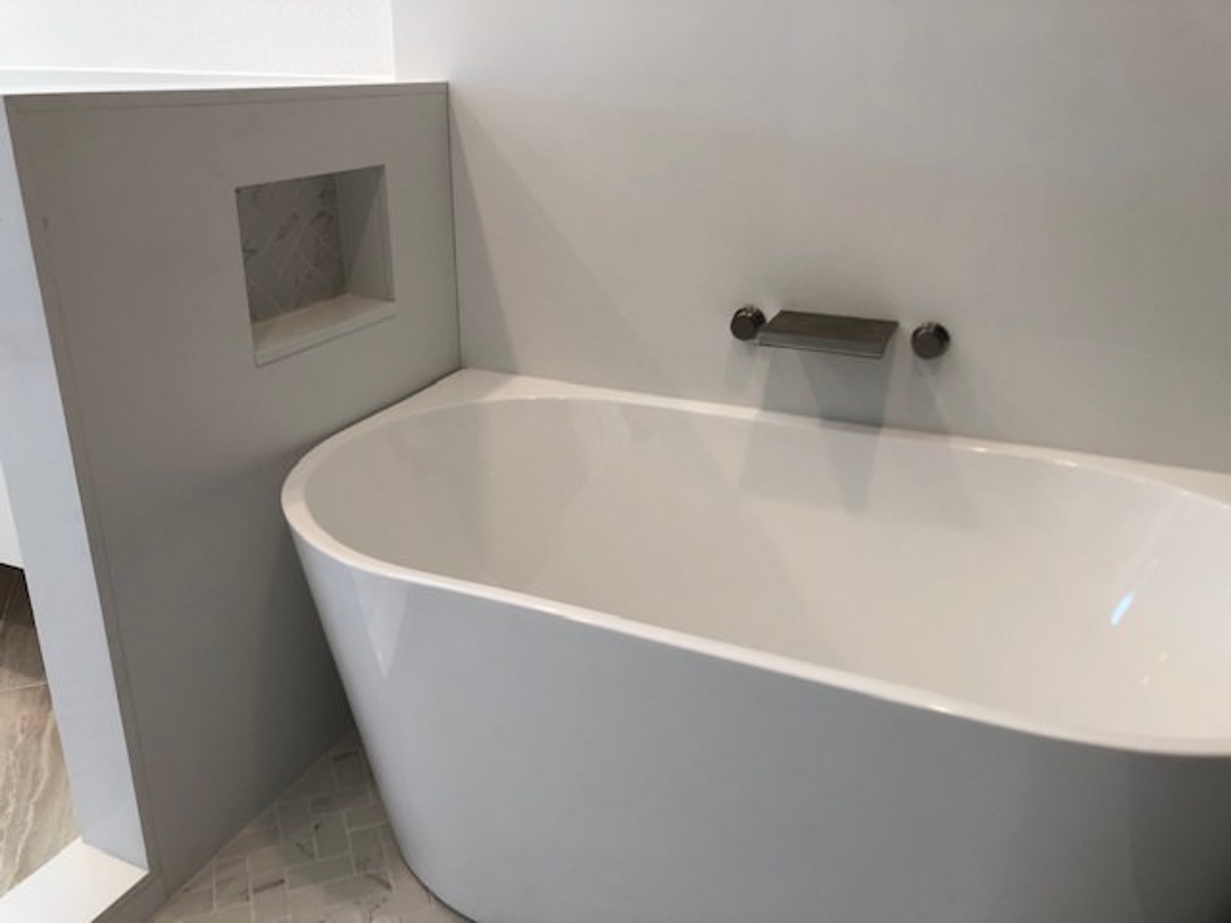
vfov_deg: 49.7
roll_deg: -0.5
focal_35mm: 28
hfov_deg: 63.4
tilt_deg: -20.3
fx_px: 996
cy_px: 462
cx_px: 616
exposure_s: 1/40
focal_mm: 3.99
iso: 20
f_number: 1.8
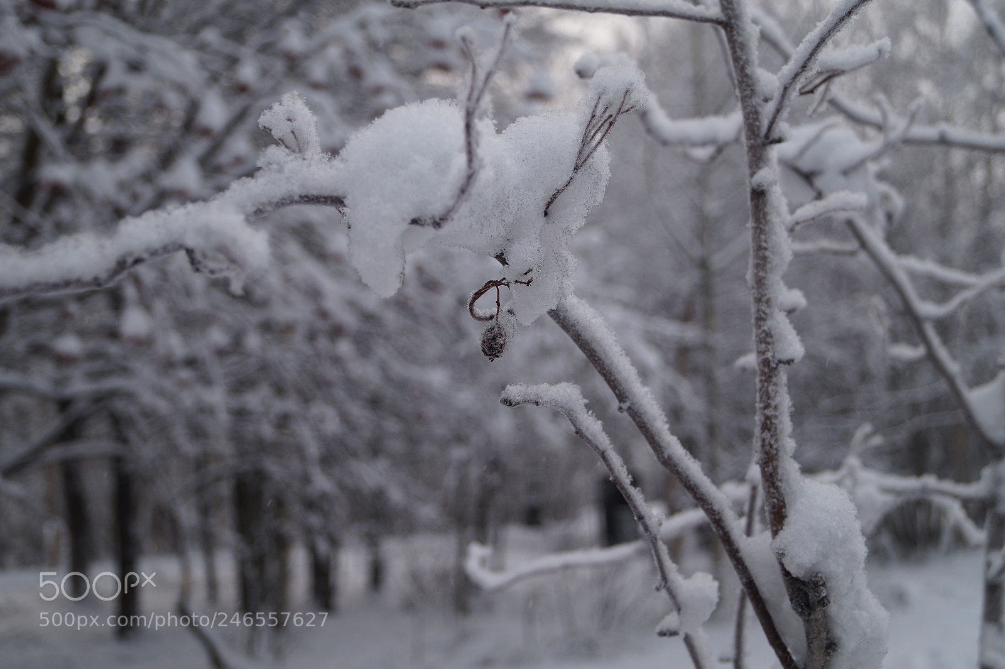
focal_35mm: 42
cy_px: 334
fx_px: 1172
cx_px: 502
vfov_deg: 31.9
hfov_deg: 46.4
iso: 160
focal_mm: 28
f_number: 4.5
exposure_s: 1/160
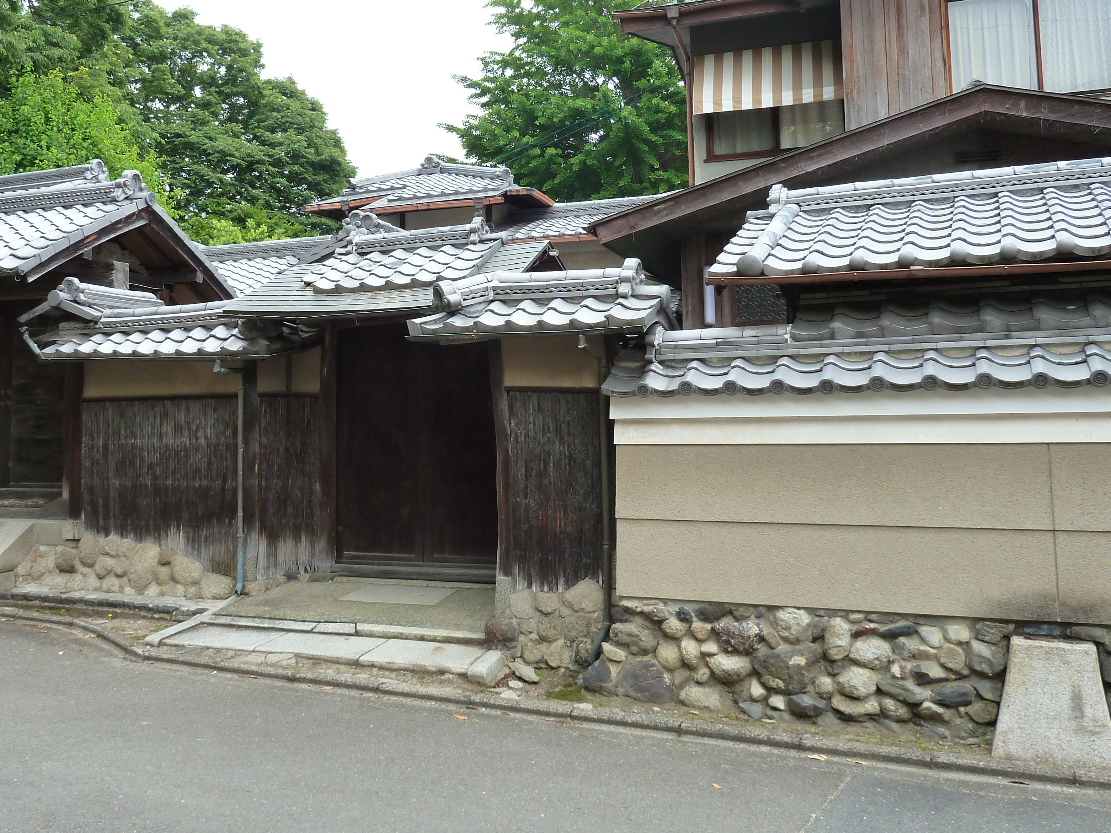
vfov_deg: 44.0
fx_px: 1027
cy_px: 339
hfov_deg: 56.6
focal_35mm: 32
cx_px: 470
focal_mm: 4.1
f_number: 3.5
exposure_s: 1/125
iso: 125
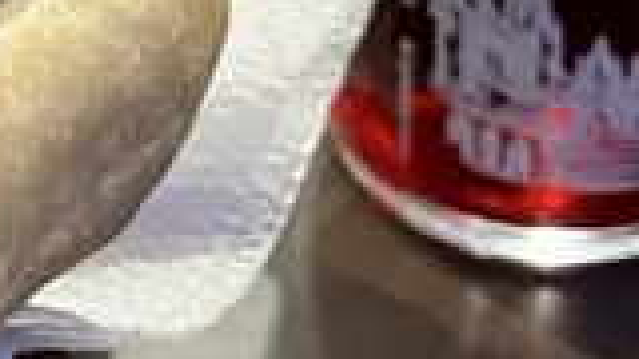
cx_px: -563
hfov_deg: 14.9
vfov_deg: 9.9
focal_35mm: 122
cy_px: 140
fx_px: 2067
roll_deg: -0.9
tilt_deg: -43.5
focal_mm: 3.99
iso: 160
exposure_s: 1/50
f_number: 1.8
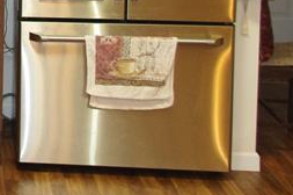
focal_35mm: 116
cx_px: -217
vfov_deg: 11.4
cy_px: -86
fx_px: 943
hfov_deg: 15.5
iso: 800
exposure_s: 1/20
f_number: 4
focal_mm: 18
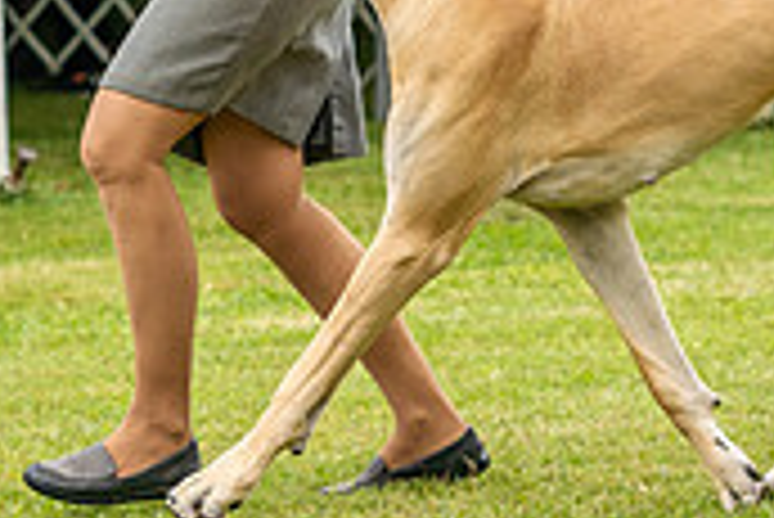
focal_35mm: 290
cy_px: -106
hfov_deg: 7.1
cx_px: 612
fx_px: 6240
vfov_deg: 4.7
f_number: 4
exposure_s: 1/800
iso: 500
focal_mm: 86
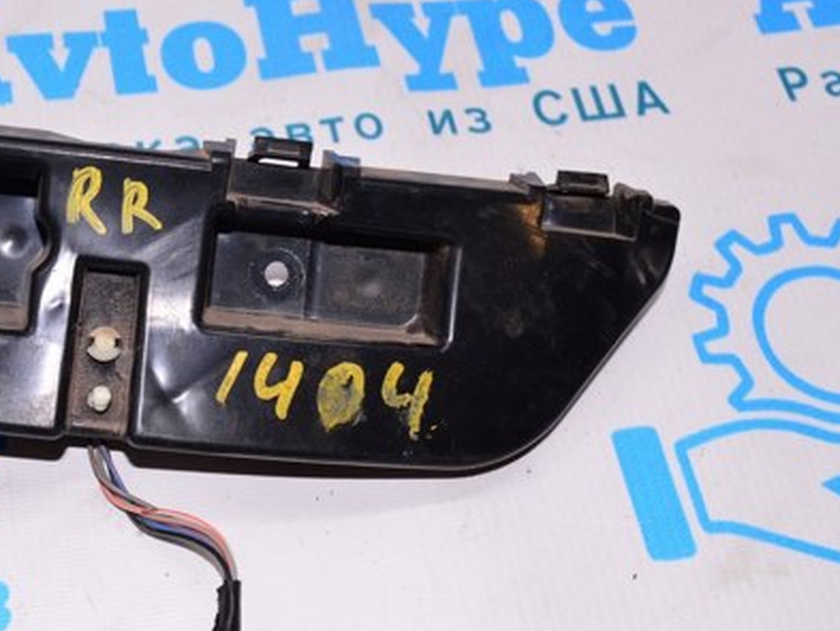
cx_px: 175
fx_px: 1481
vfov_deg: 24.0
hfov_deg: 30.9
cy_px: 305
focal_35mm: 61
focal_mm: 26
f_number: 8
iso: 1600
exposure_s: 1/200
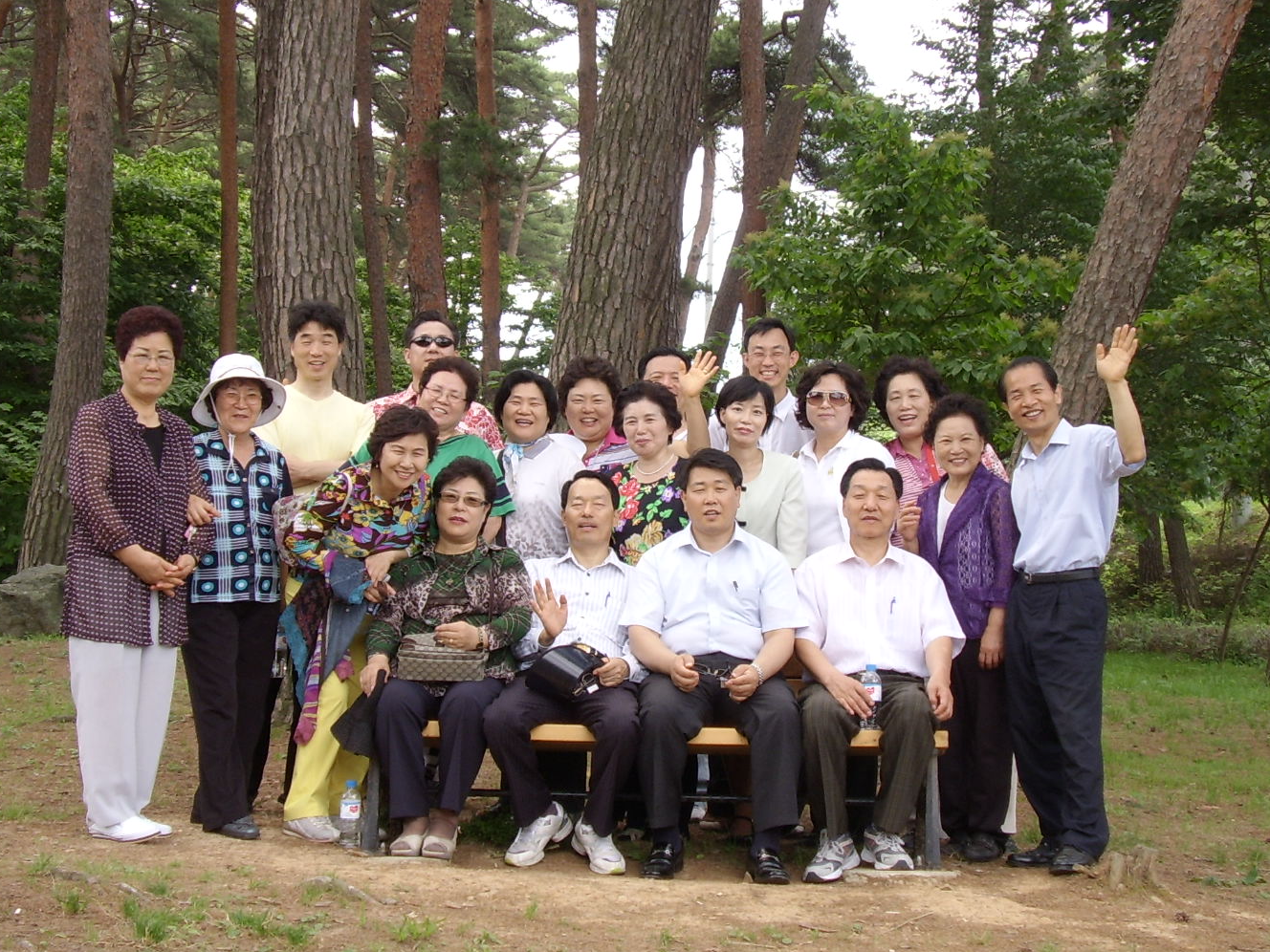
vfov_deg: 27.5
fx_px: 1944
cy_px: 381
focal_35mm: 53
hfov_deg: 36.2
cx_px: 599
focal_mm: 8.4
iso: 71
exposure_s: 1/92
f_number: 3.4
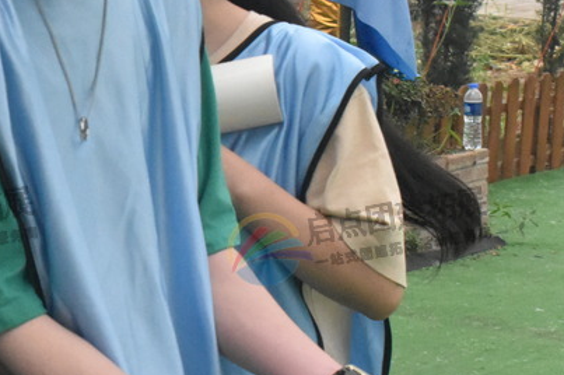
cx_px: -98
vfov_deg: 9.2
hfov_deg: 13.4
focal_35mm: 149
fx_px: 2332
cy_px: 234
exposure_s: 1/500
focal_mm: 40
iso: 6400
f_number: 11
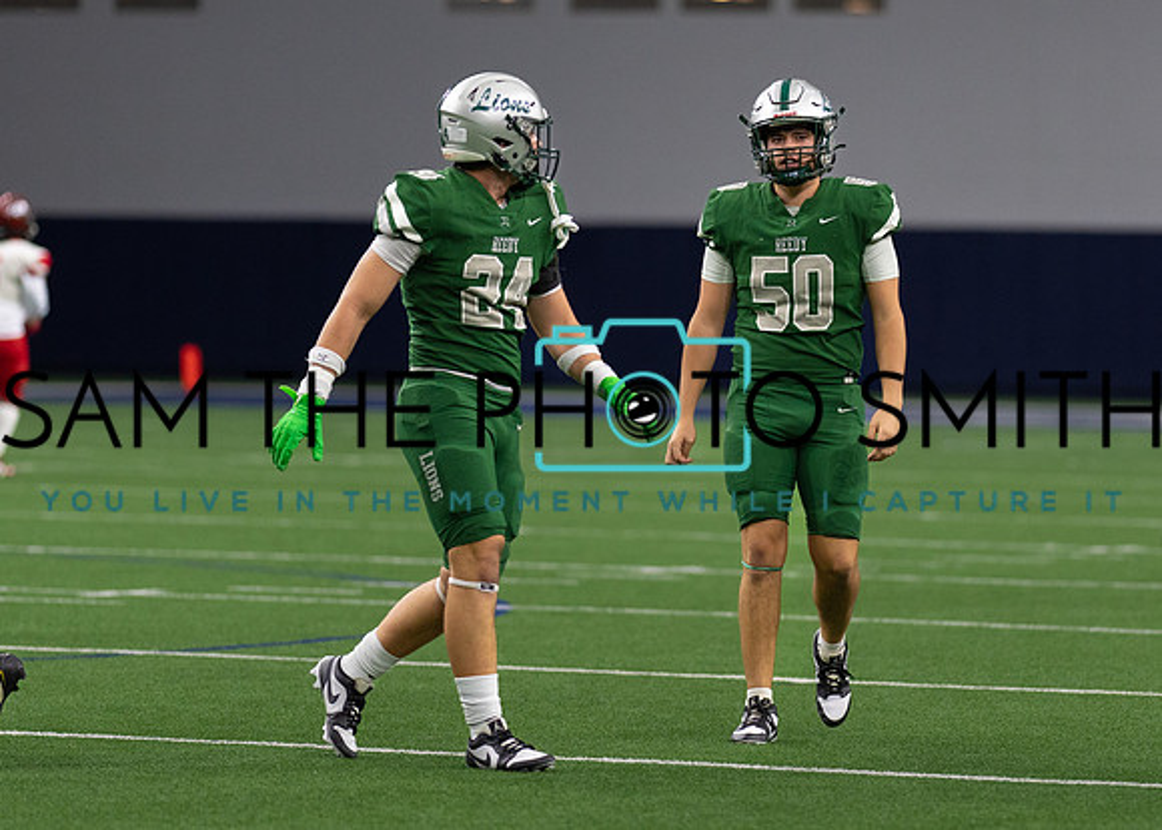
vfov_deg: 5.3
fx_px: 9033
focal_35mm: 274
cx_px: 749
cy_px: 365
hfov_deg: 7.4
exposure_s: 1/1250
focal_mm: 135
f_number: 1.8
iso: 1000
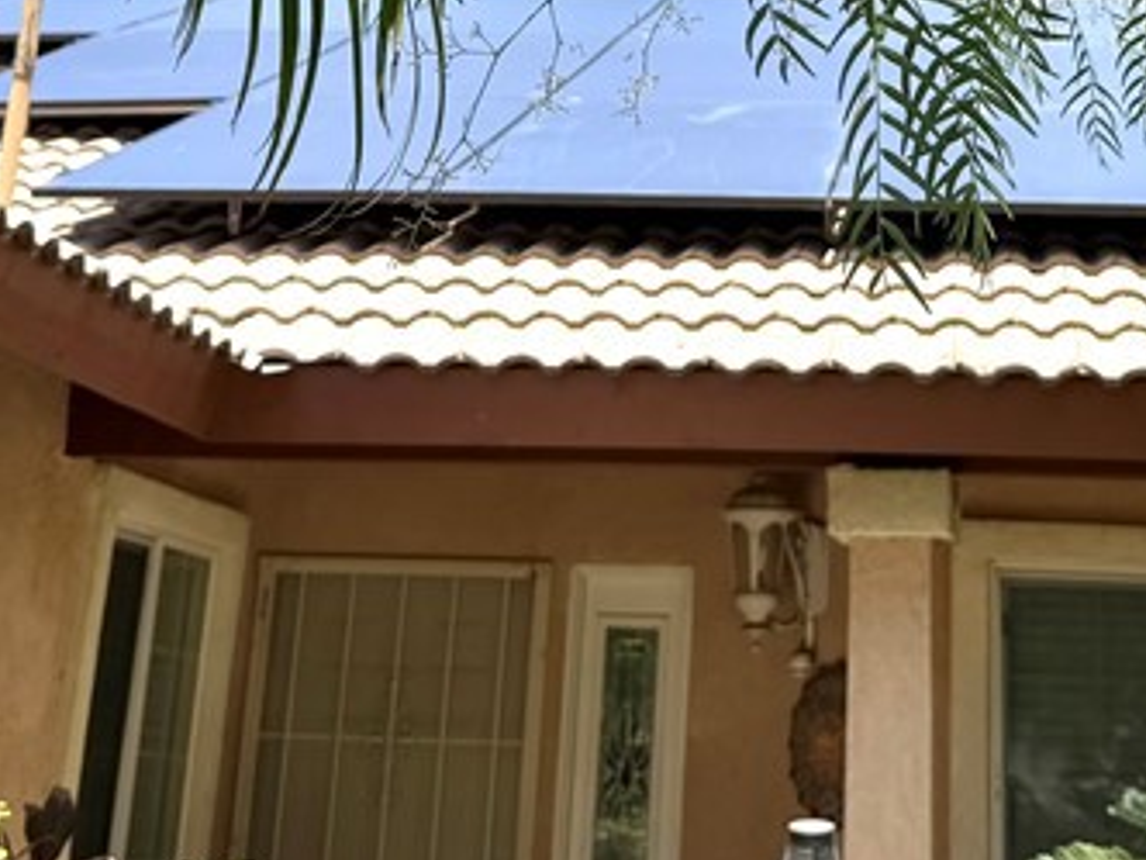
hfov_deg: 26.1
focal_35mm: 74
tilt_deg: +23.8
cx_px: 797
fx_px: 2450
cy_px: -314
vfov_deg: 18.3
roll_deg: -1.8
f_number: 1.78
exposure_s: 1/2169
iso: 80
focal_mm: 6.76
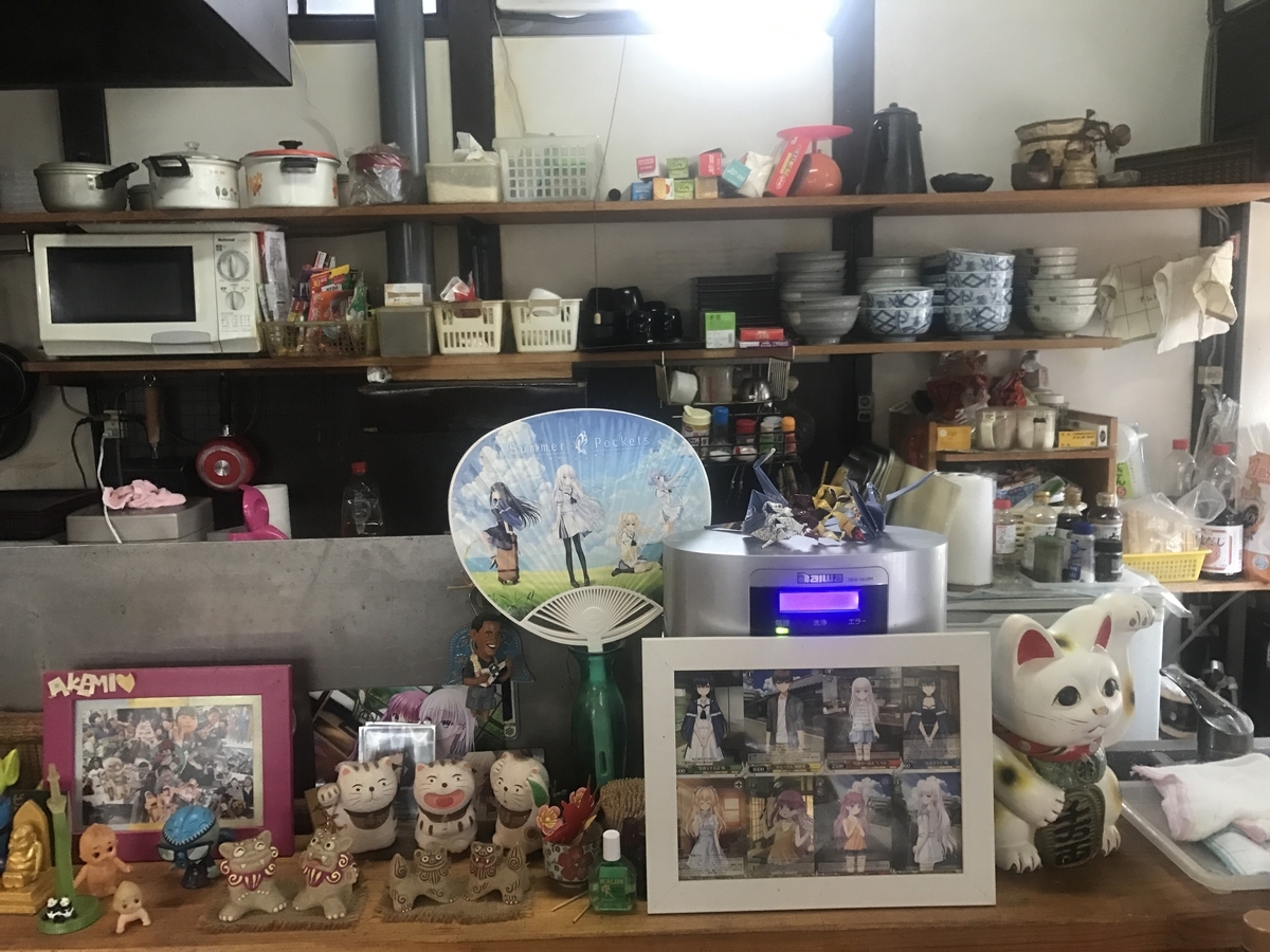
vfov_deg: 49.7
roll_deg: +1.3
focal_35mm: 28
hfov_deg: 63.4
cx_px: 635
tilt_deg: -8.1
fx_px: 1027
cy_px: 476
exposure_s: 1/15
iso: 80
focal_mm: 3.99
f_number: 1.8
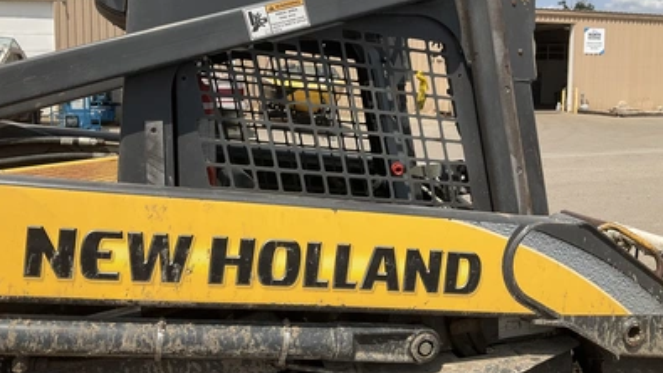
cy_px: 128
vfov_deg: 36.3
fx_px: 562
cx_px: 329
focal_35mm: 32
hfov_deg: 61.0
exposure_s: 1/1984
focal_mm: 3
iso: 25
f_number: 1.8
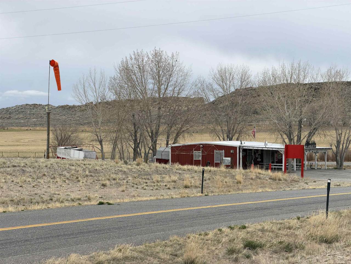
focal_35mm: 100
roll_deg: +0.0
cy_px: 132
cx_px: 176
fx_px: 1014
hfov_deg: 19.6
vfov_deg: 14.8
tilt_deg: +0.0
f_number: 2.8
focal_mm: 16.89
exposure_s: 1/638
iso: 25
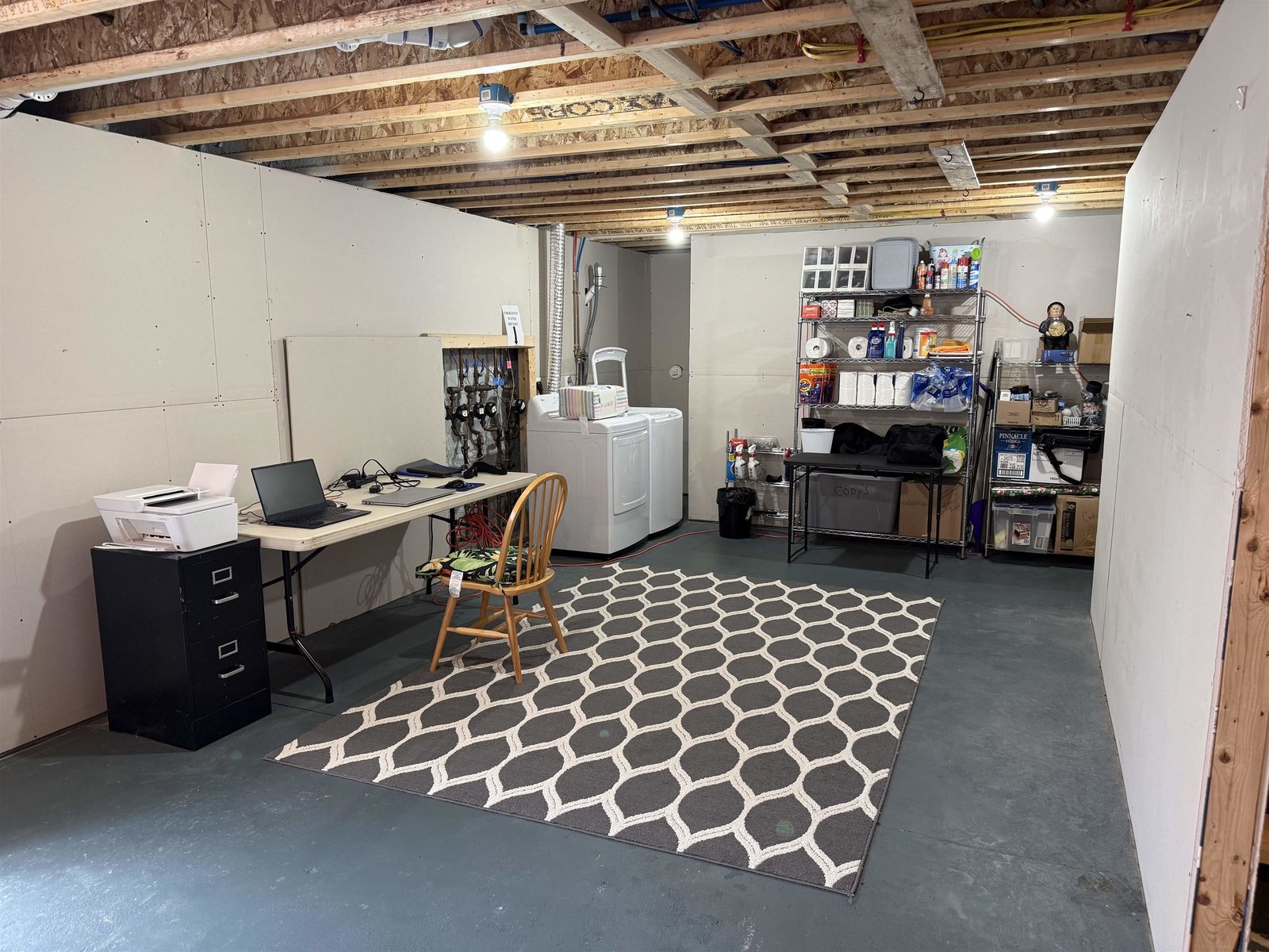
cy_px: 476
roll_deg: -0.4
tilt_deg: -9.7
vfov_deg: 56.8
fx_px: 880
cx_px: 634
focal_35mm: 24
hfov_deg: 71.6
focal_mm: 6.76
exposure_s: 1/60
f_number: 1.78
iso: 200
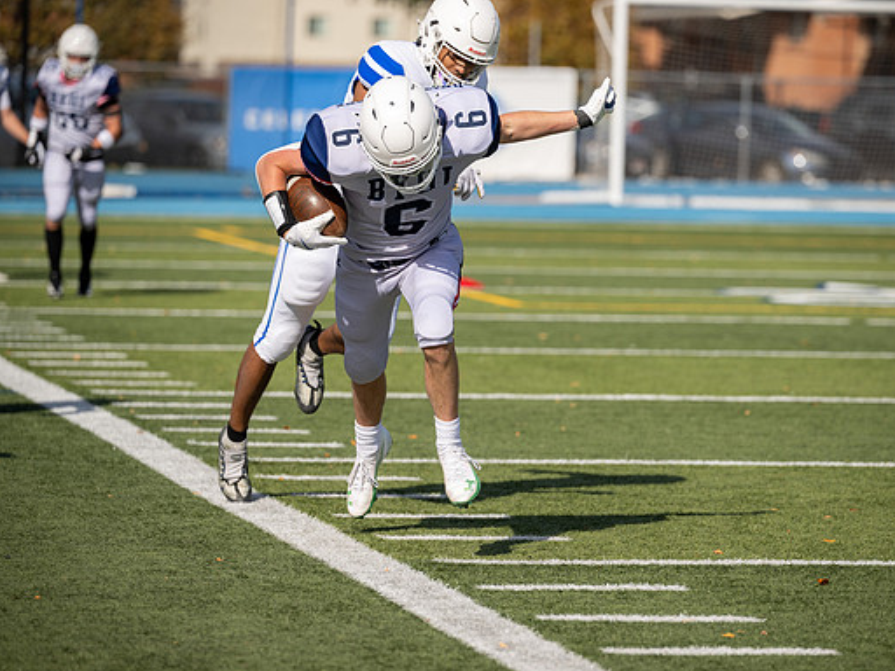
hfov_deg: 9.1
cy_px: 336
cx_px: 461
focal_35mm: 218
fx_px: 5636
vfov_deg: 6.8
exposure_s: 1/2000
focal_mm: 200
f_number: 4
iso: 100
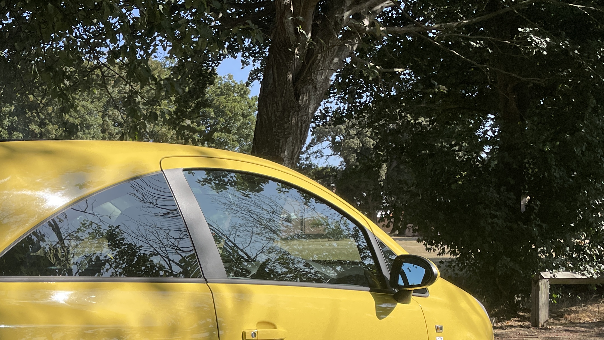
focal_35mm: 53
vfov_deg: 21.4
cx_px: 87
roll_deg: +2.1
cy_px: 376
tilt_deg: -6.5
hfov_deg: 37.2
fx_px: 849
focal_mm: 4.2
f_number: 1.6
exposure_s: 1/2092
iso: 32
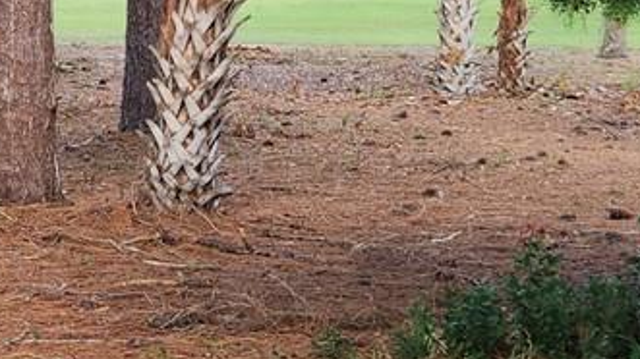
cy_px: 137
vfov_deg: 10.0
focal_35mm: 121
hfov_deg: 17.5
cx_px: 95
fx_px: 2053
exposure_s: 1/194
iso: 20
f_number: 1.8
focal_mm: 5.4
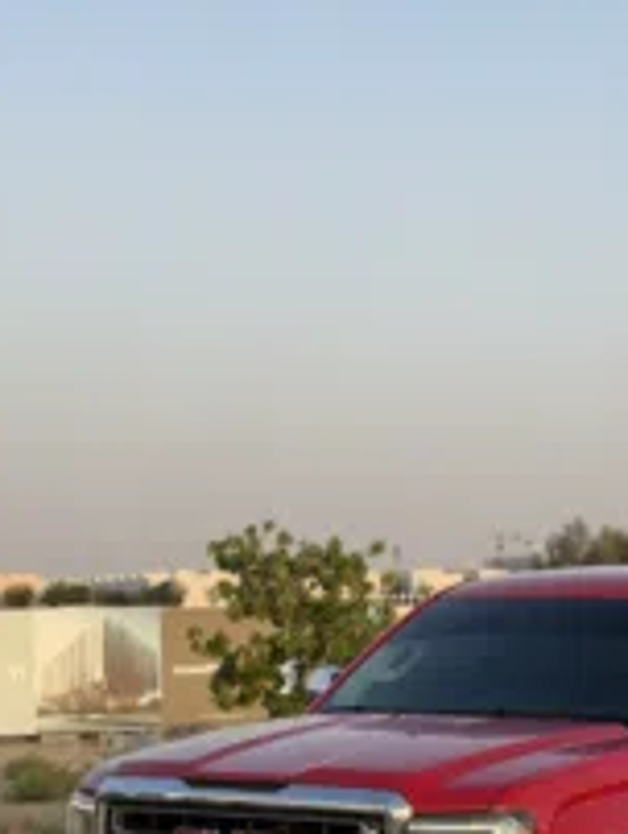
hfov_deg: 15.4
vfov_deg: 20.6
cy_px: 557
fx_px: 2293
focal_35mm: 95
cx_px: 562
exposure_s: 1/1838
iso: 64
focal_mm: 6.76
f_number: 1.78
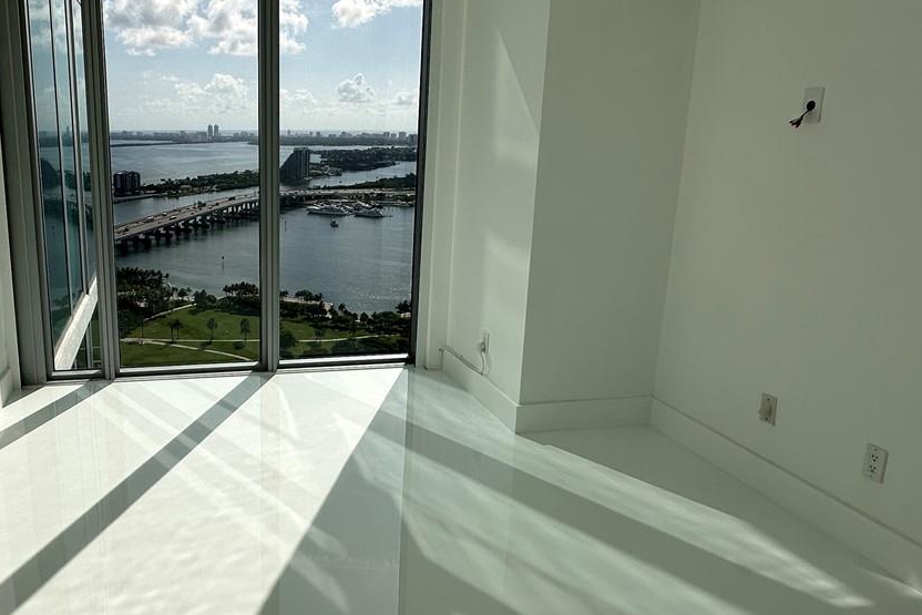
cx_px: 268
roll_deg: +0.0
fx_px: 717
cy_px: 285
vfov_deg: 46.4
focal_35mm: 28
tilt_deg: -12.2
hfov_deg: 62.9
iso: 50
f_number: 2.2
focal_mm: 2.22
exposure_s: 1/4292
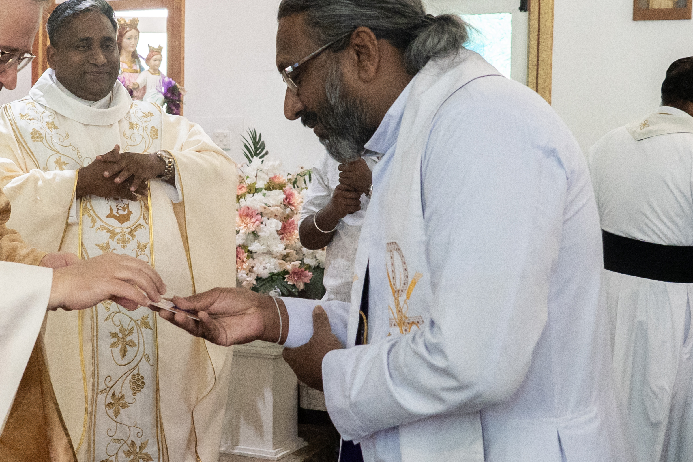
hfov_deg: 33.2
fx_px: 1136
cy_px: 215
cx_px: 160
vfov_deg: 23.0
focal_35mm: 59
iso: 4000
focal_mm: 24
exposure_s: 1/250
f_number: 5
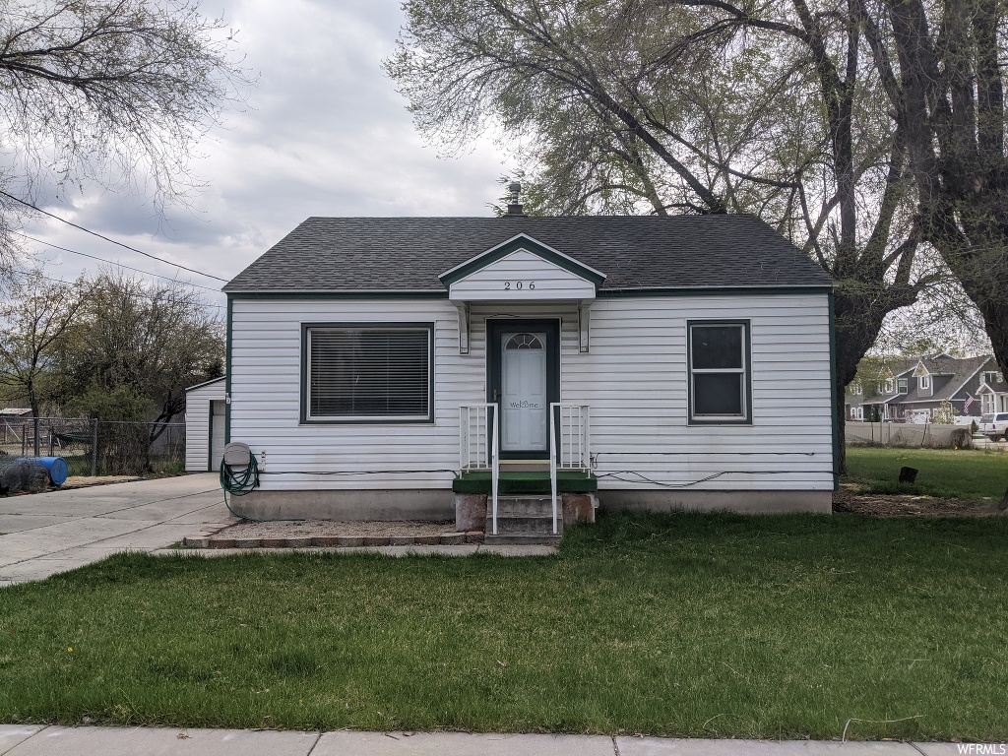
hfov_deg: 65.3
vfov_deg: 51.4
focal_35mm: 27
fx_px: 786
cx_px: 504
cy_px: 378
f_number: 1.8
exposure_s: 1/3344
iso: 70
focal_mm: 4.44
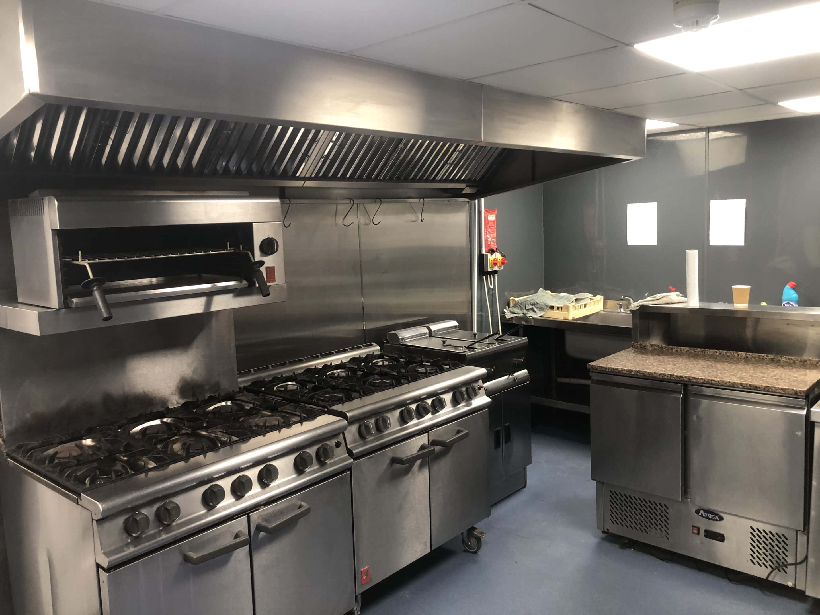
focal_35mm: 28
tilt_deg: -6.3
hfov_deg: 63.4
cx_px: 410
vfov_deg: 49.7
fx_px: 663
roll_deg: +0.1
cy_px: 308
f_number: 1.8
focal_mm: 3.99
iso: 40
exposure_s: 1/17
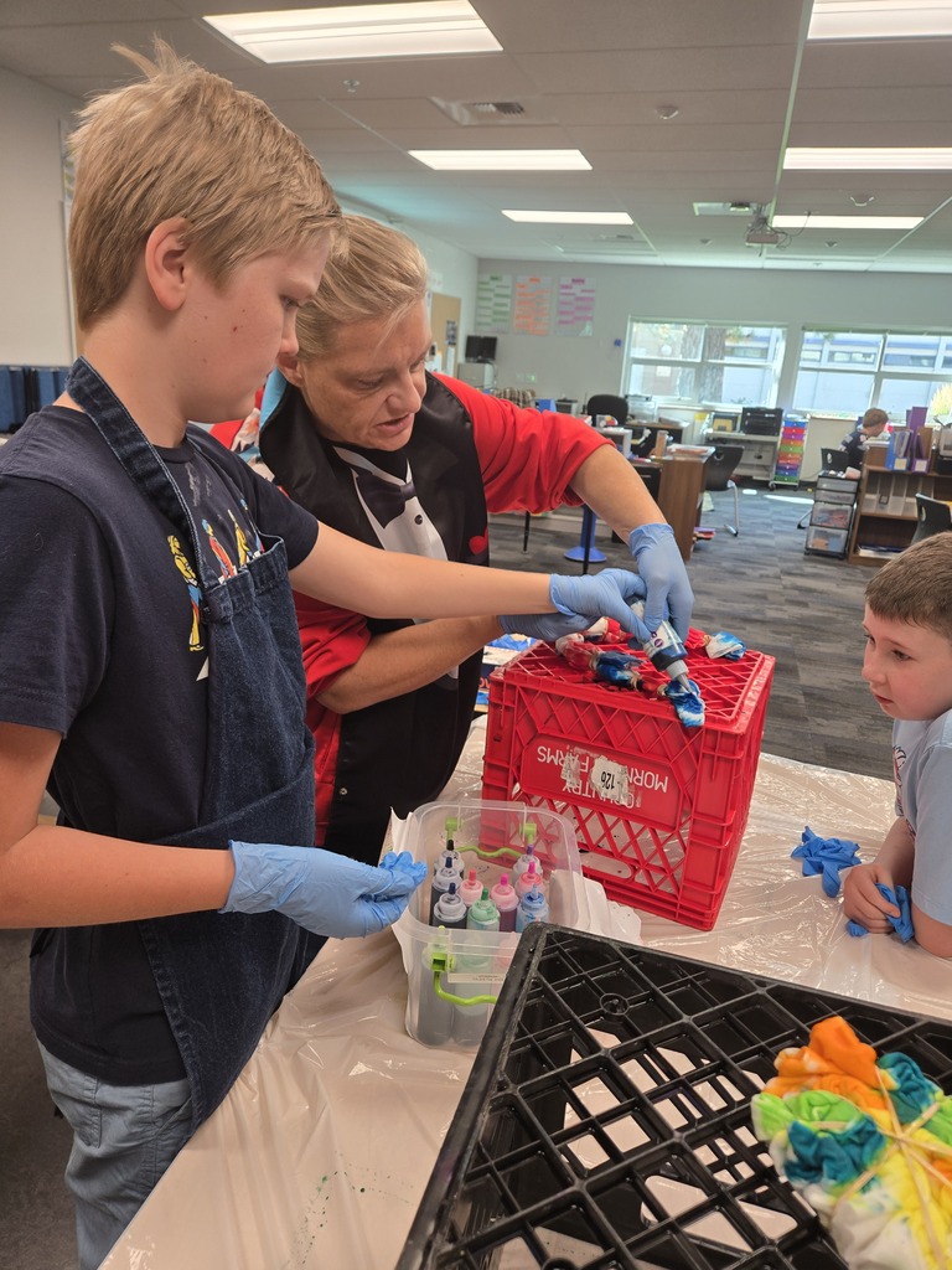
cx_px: 476
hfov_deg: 58.9
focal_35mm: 23
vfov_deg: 73.9
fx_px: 843
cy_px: 635
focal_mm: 5.4
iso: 64
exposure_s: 1/50.3
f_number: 1.8
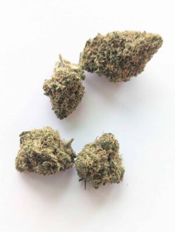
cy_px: 116
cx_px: 88
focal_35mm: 48
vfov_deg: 39.6
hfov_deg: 30.4
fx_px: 323
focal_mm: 6.81
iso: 618
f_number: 1.85
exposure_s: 1/60
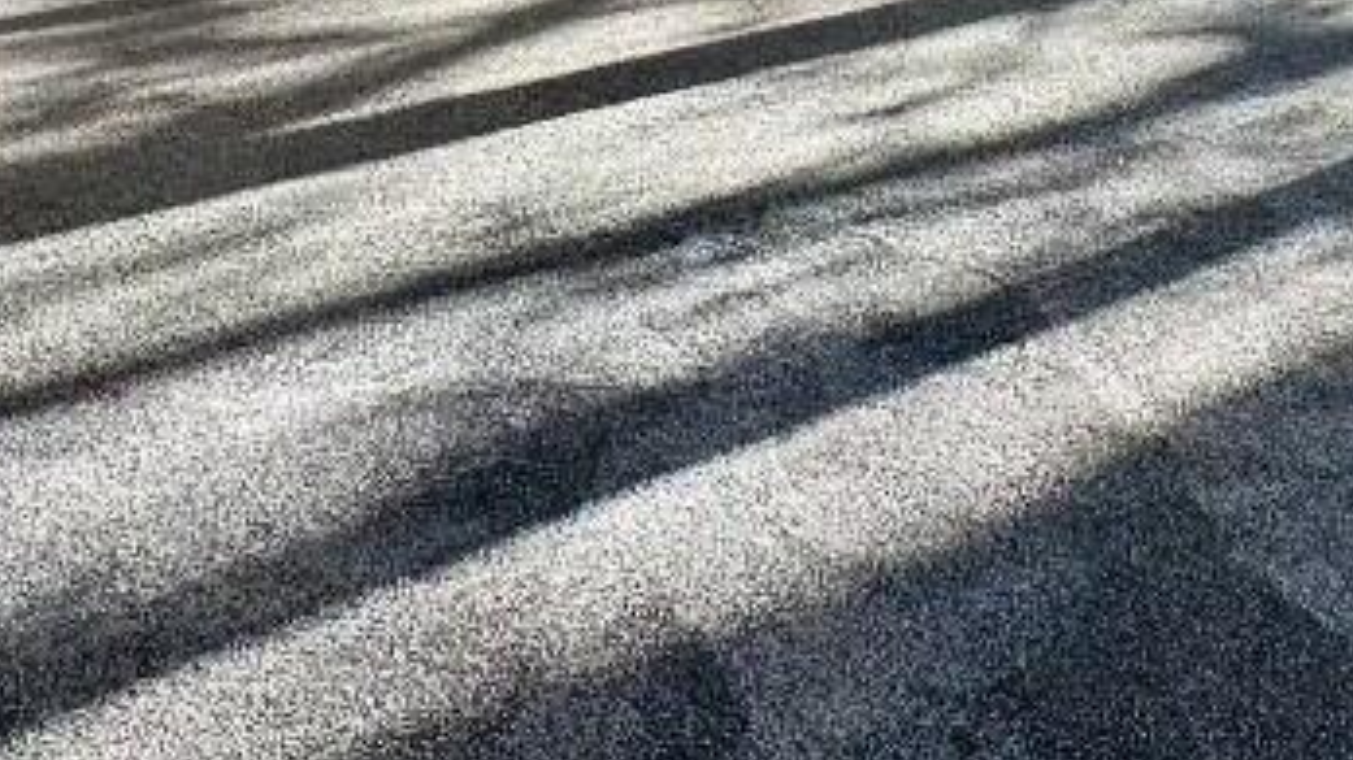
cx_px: 1197
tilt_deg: +0.9
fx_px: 1614
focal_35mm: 45
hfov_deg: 42.1
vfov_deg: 21.3
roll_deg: +0.1
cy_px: -452
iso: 40
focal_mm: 2.22
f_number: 2.2
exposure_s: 1/163
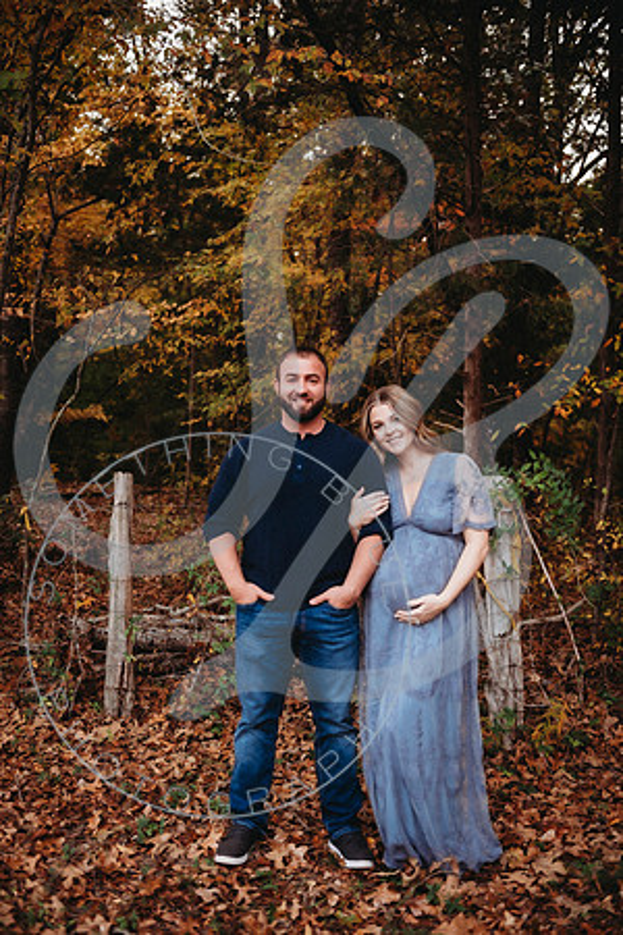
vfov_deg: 50.7
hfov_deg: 35.1
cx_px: 312
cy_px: 468
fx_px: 986
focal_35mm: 38
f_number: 2.8
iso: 100
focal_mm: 38
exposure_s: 1/160
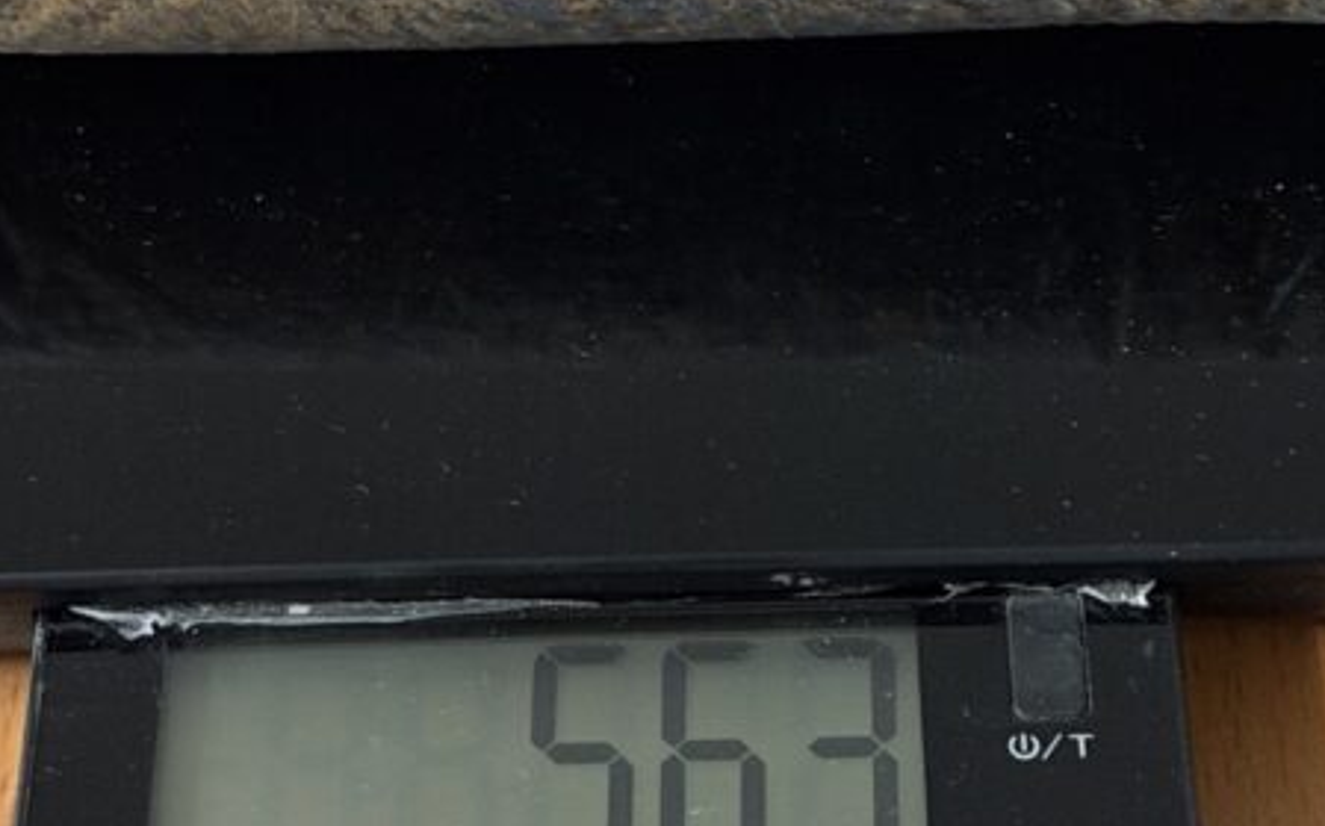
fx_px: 4367
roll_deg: +2.4
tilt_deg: -43.0
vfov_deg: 10.5
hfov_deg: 17.3
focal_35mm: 121
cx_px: 676
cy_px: -282
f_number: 1.78
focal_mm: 6.76
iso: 640
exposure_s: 1/30
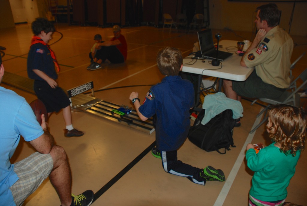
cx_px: 154
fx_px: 230
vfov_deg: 48.0
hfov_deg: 67.3
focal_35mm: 27
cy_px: 103
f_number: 3.5
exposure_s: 1/60
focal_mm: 18
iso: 200
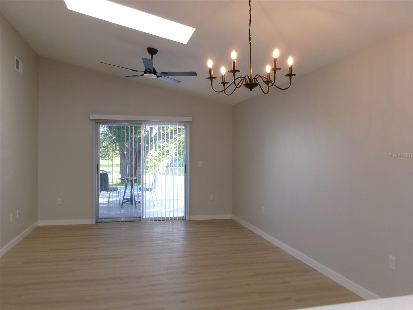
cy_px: 155
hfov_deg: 63.4
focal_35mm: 28
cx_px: 206
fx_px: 334
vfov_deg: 49.7
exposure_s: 1/34
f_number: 3.9
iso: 105
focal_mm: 5.1
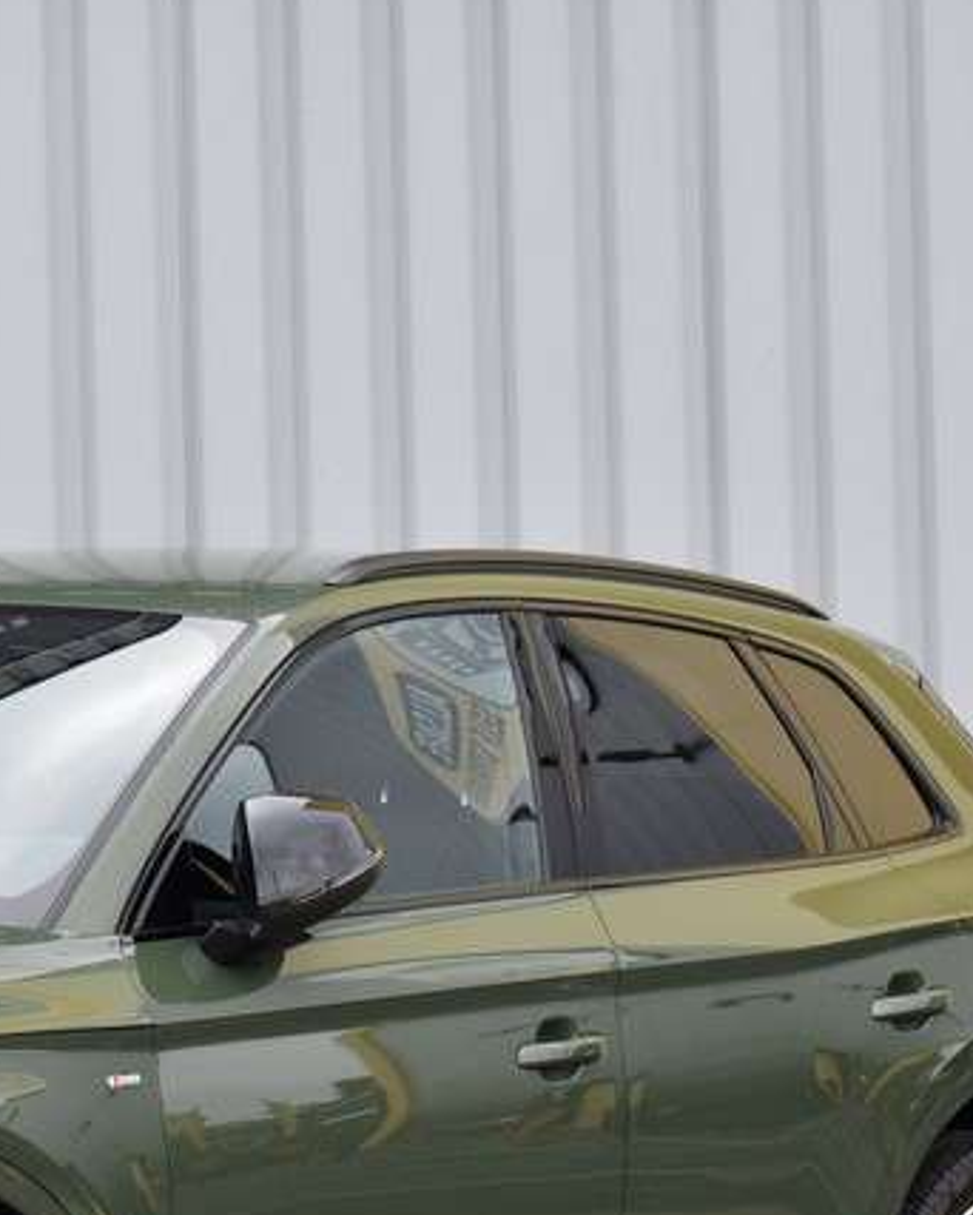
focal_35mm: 162
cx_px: -159
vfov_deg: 11.9
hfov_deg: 9.4
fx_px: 5827
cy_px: 956
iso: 400
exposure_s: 1/160
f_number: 6.3
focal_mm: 48
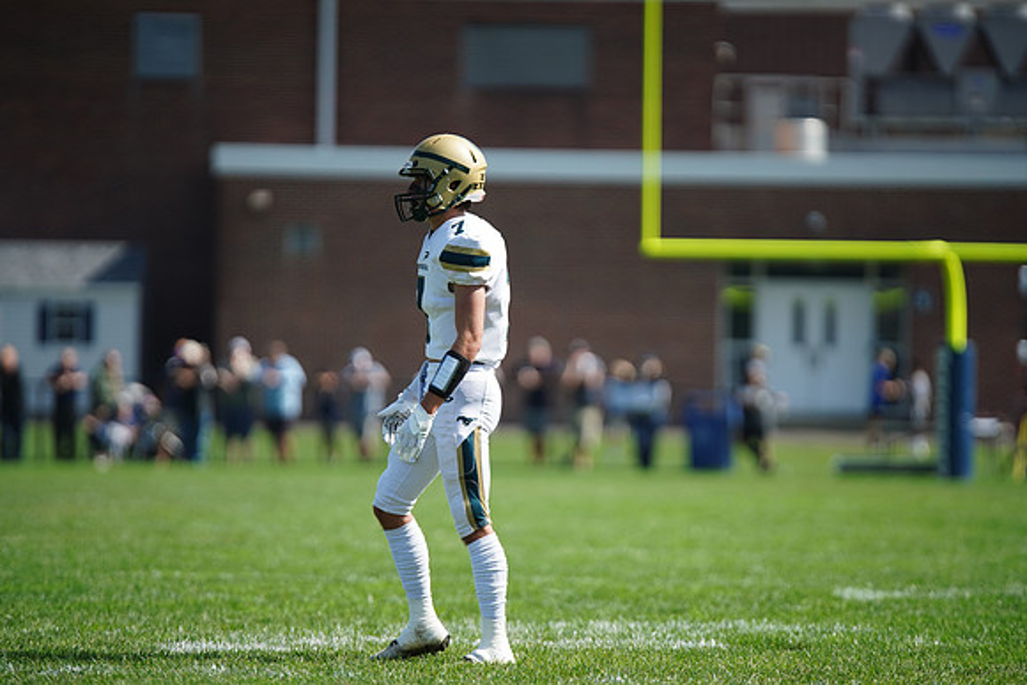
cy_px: 342
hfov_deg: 6.9
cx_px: 514
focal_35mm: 300
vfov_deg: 4.6
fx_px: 8560
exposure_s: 1/4000
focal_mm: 300
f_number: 2.8
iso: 400
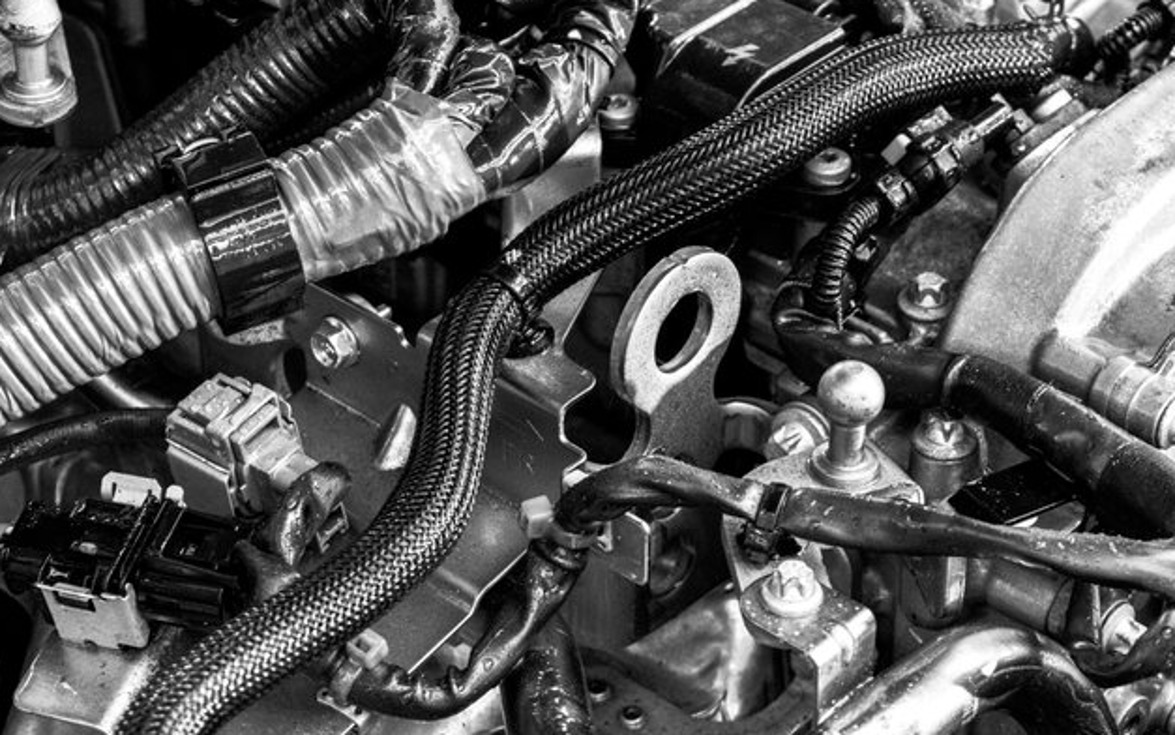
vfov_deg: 11.5
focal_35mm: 114
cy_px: 278
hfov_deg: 18.3
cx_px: 742
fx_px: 3641
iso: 100
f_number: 5.6
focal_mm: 55
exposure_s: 1/100
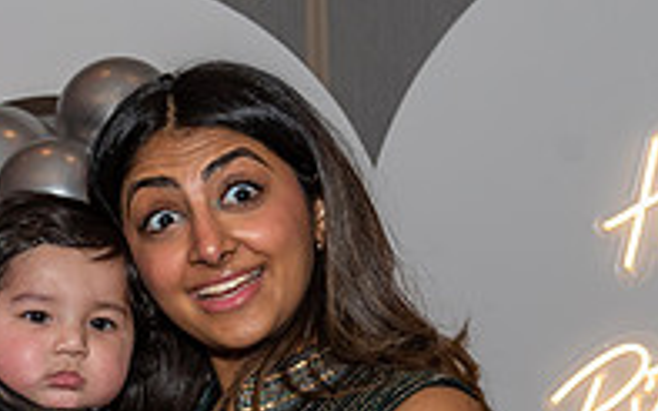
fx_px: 2761
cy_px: 640
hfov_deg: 13.3
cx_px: -115
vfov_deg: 8.3
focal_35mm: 154
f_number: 8
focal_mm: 31
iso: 500
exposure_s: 1/250
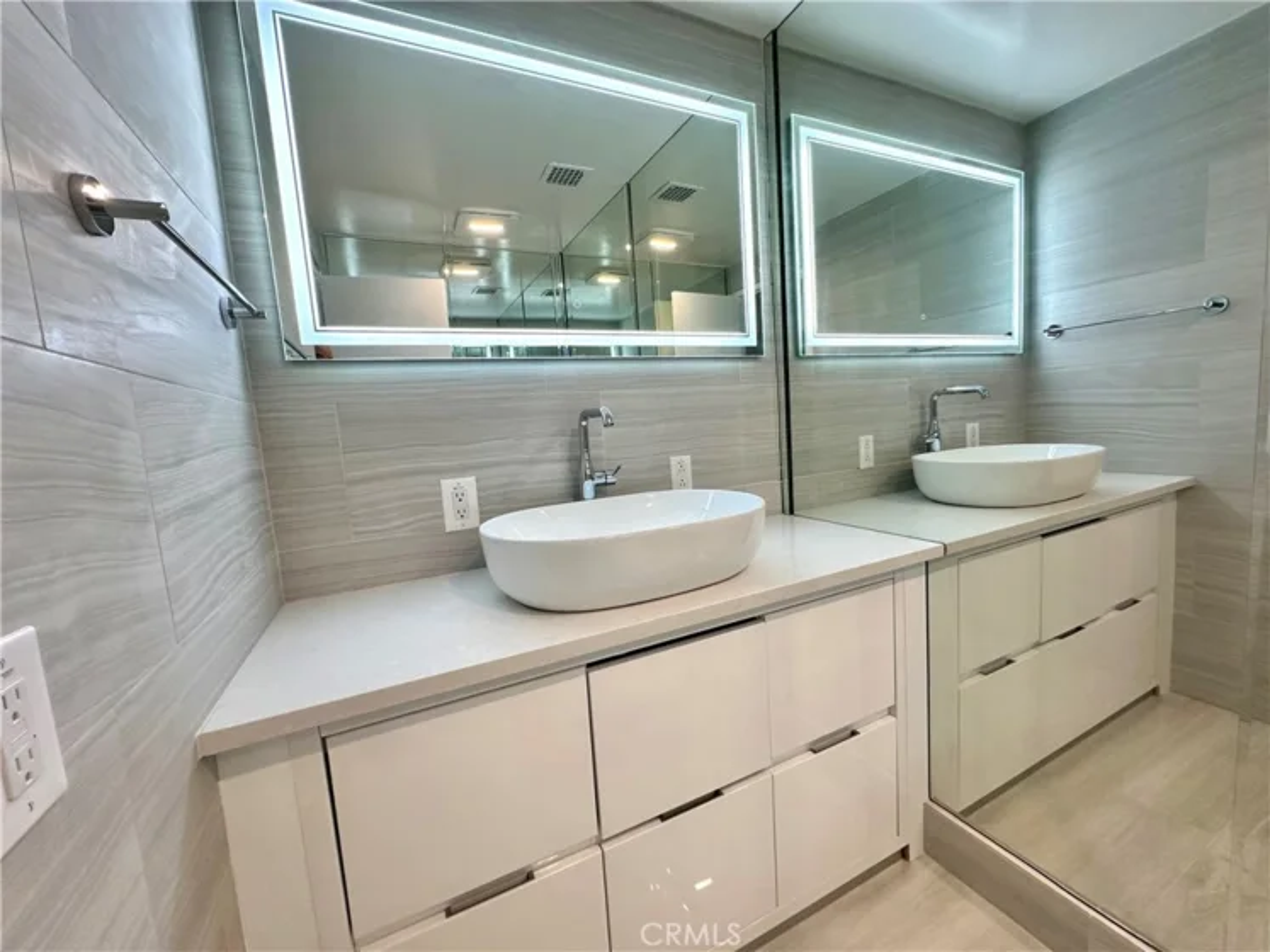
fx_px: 514
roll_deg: +3.4
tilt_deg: -6.4
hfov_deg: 102.1
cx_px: 635
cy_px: 476
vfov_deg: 85.7
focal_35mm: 14
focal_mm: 2.22
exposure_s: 1/120
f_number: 2.2
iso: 125
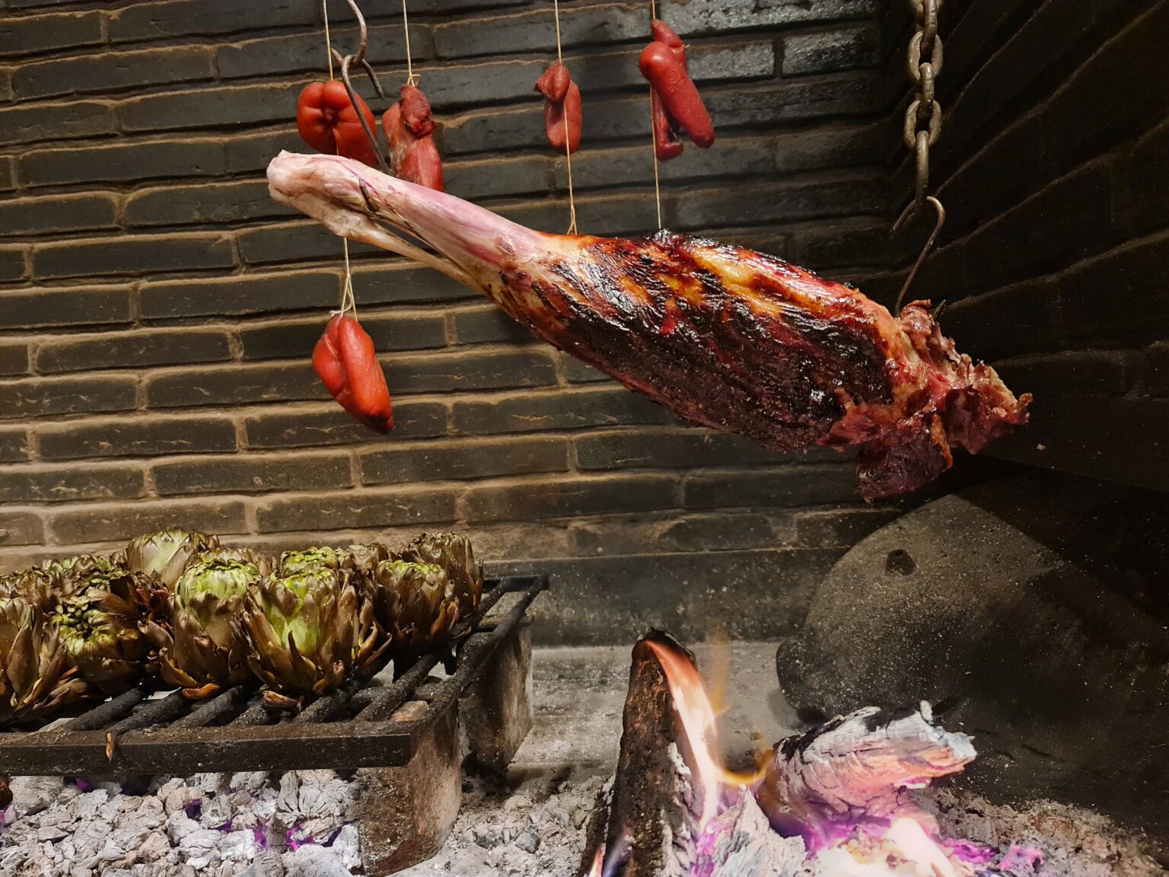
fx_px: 844
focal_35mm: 25
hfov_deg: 69.4
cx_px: 584
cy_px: 438
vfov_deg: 54.9
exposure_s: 1/25
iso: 640
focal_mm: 7
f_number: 1.8
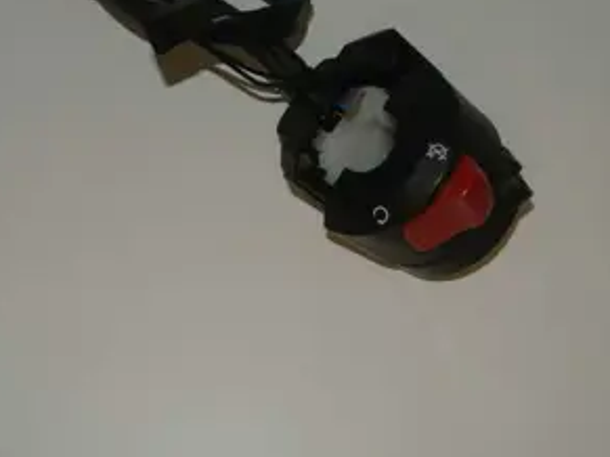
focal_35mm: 64
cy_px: 130
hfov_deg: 30.2
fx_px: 1127
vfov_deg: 22.8
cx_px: 243
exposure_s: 1/60
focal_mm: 13.6
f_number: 4
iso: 200
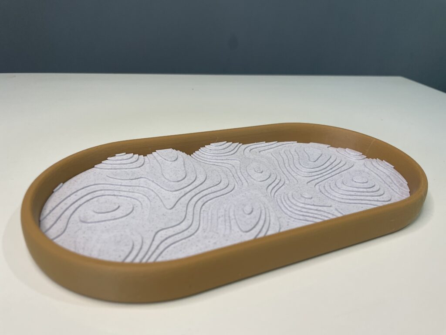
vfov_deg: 53.1
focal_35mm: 26
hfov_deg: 67.3
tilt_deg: -28.3
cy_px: 168
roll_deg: -4.2
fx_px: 335
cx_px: 223
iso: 125
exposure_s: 1/121
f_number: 1.6
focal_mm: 4.2
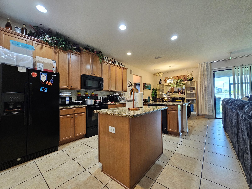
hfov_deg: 106.2
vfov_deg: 89.9
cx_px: 126
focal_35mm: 13
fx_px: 95
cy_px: 94
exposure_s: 1/30
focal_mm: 2.2
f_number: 2.2
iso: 320
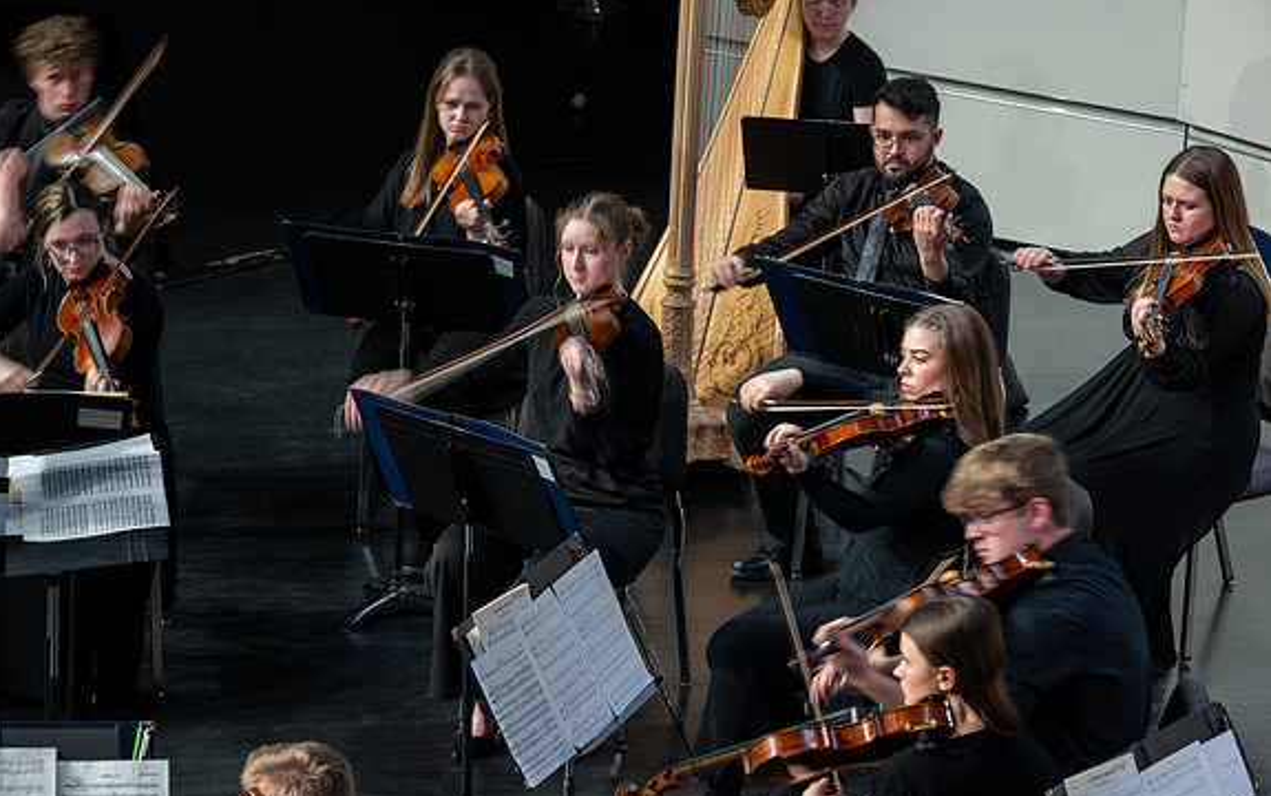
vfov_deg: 8.8
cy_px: 423
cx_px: 632
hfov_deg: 14.0
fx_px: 5164
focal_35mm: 149
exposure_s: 1/5
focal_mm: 145
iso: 100
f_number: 7.1
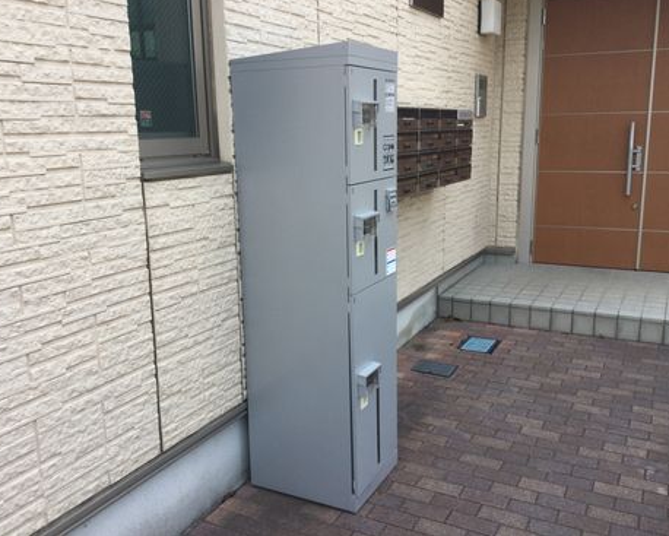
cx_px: 343
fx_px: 654
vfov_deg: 44.6
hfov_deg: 54.2
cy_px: 265
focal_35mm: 33
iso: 25
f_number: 2.4
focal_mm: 3.3
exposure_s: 1/403
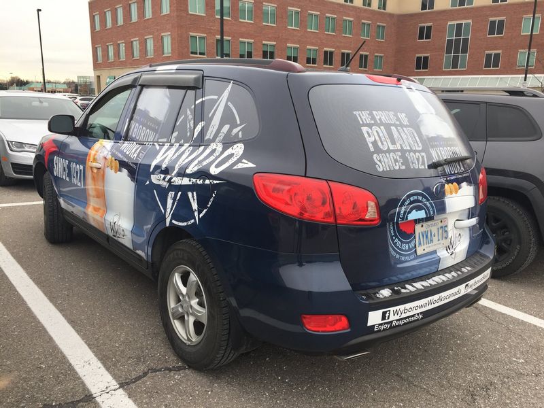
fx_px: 456
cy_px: 204
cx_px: 272
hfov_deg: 61.7
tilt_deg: -14.3
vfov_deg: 48.2
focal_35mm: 29
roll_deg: -1.6
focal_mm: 4.15
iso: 32
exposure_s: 1/246
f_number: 2.2
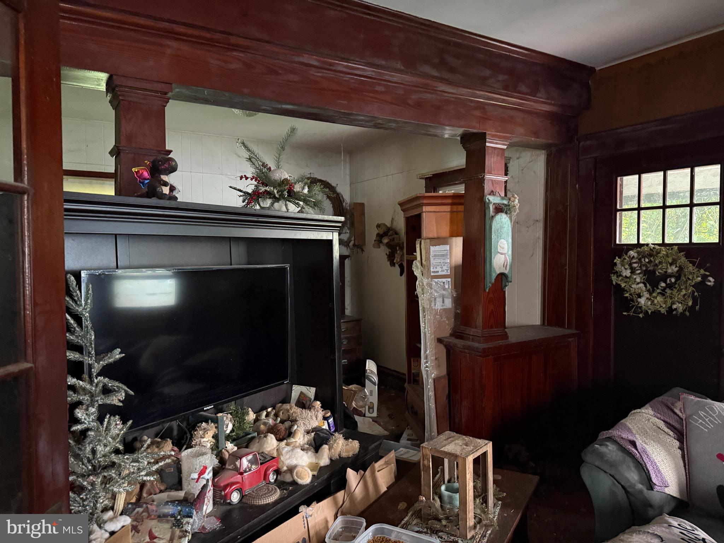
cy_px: 272
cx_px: 362
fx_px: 502
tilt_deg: -1.4
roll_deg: +0.2
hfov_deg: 71.6
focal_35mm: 24
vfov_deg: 56.8
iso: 1250
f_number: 1.78
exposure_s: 1/30
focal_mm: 6.76
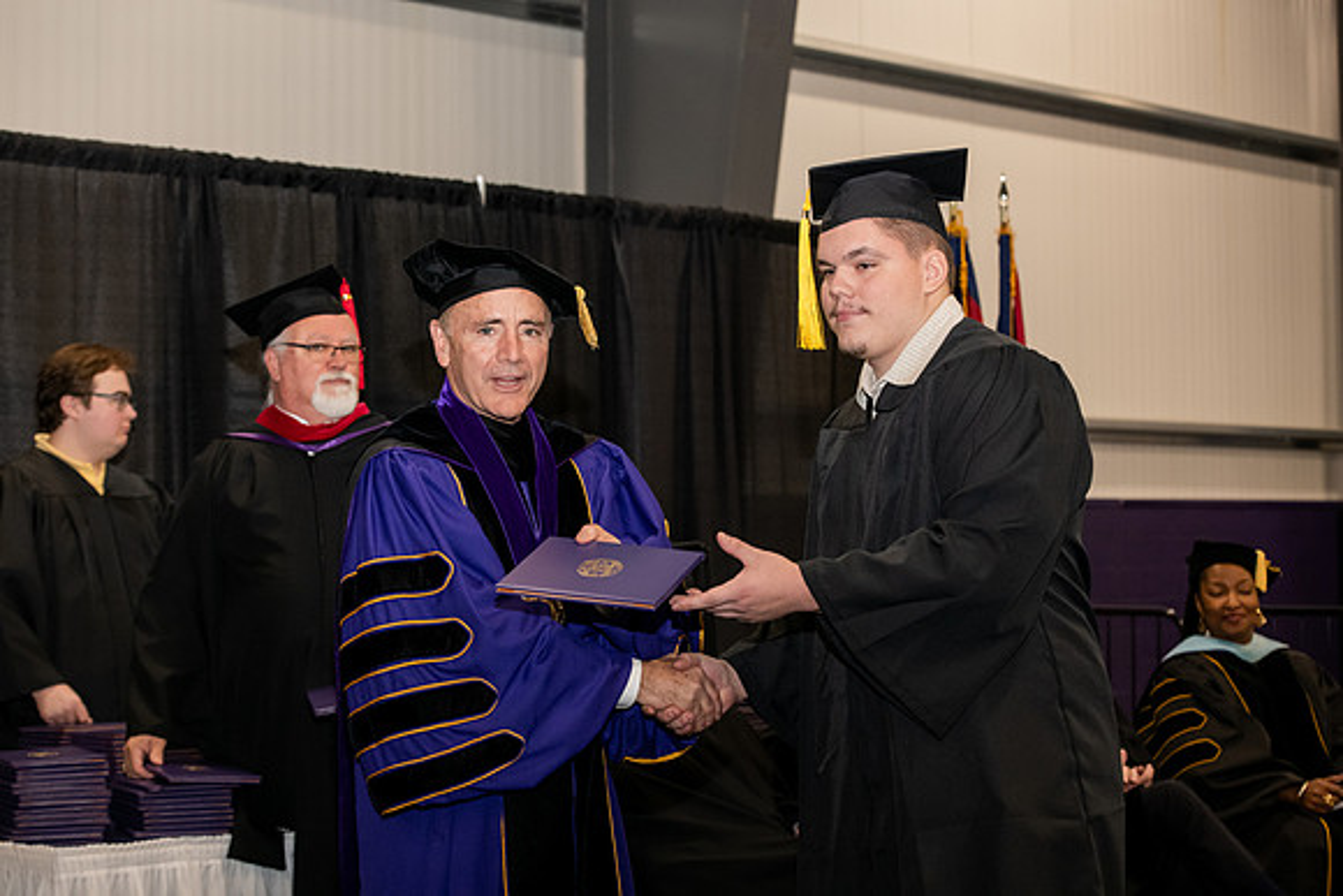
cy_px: 448
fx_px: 2612
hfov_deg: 28.8
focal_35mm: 70
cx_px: 672
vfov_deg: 19.5
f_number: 5.6
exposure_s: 1/200
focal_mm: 70
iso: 2000
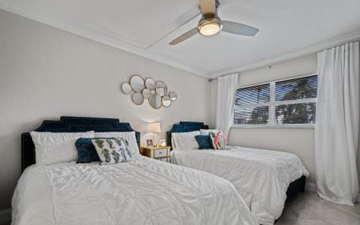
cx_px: 184
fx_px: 157
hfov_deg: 97.8
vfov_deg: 71.1
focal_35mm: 16
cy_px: 123
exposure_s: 1
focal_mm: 15
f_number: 11
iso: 100
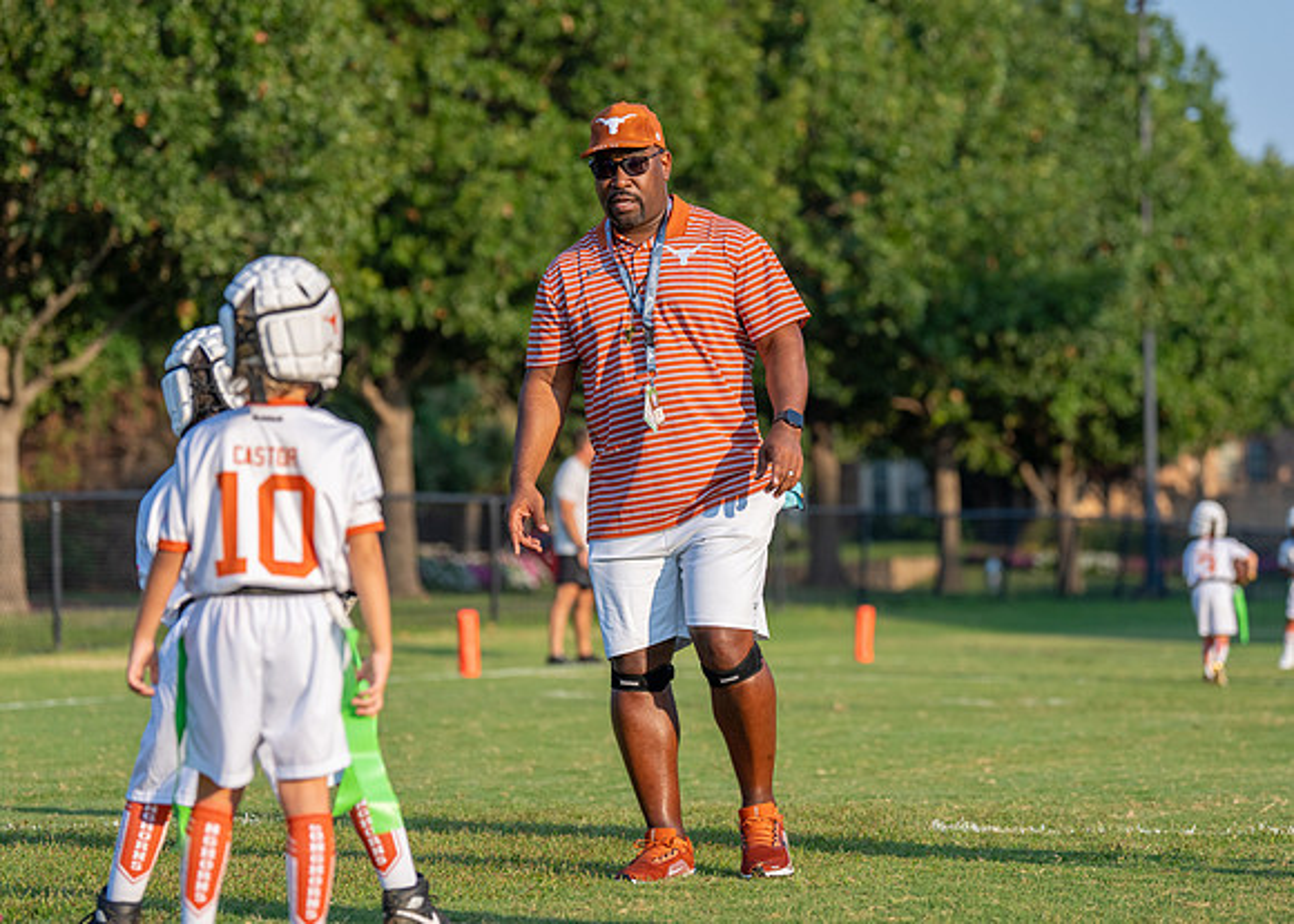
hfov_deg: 14.6
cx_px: 703
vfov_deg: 10.4
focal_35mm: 138
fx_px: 5060
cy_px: 440
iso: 250
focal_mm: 109
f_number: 2.8
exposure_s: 1/3200
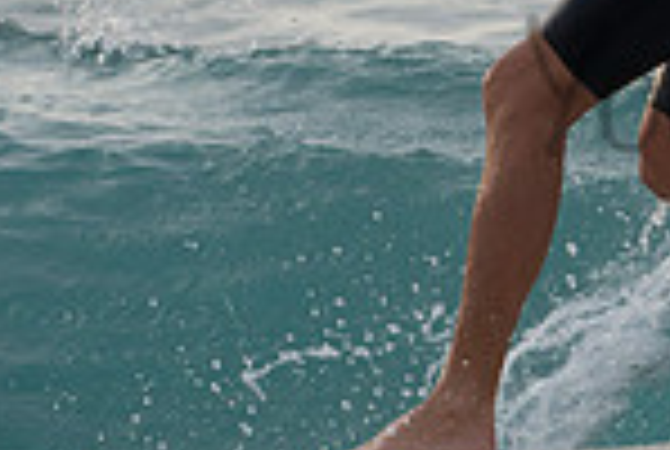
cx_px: 989
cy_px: 47
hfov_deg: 1.5
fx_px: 26107
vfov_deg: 1.0
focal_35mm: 1400
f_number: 5.6
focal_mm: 240
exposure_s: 1/800
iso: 280
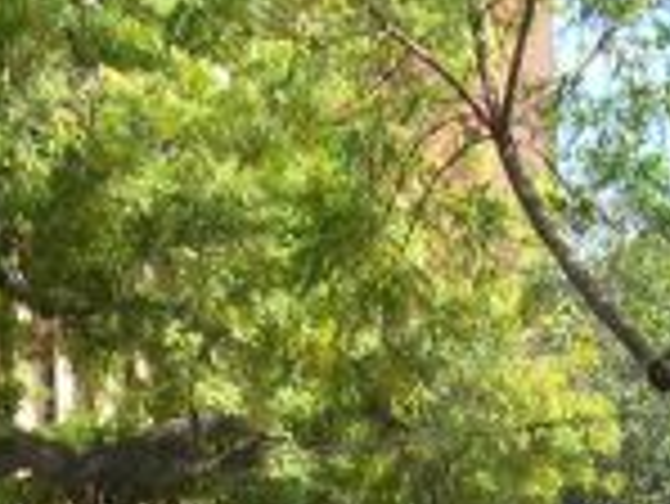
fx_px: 2208
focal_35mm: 114
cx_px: 292
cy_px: 799
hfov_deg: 17.2
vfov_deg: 12.3
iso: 50
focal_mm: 5.7
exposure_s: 1/90.8
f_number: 4.9
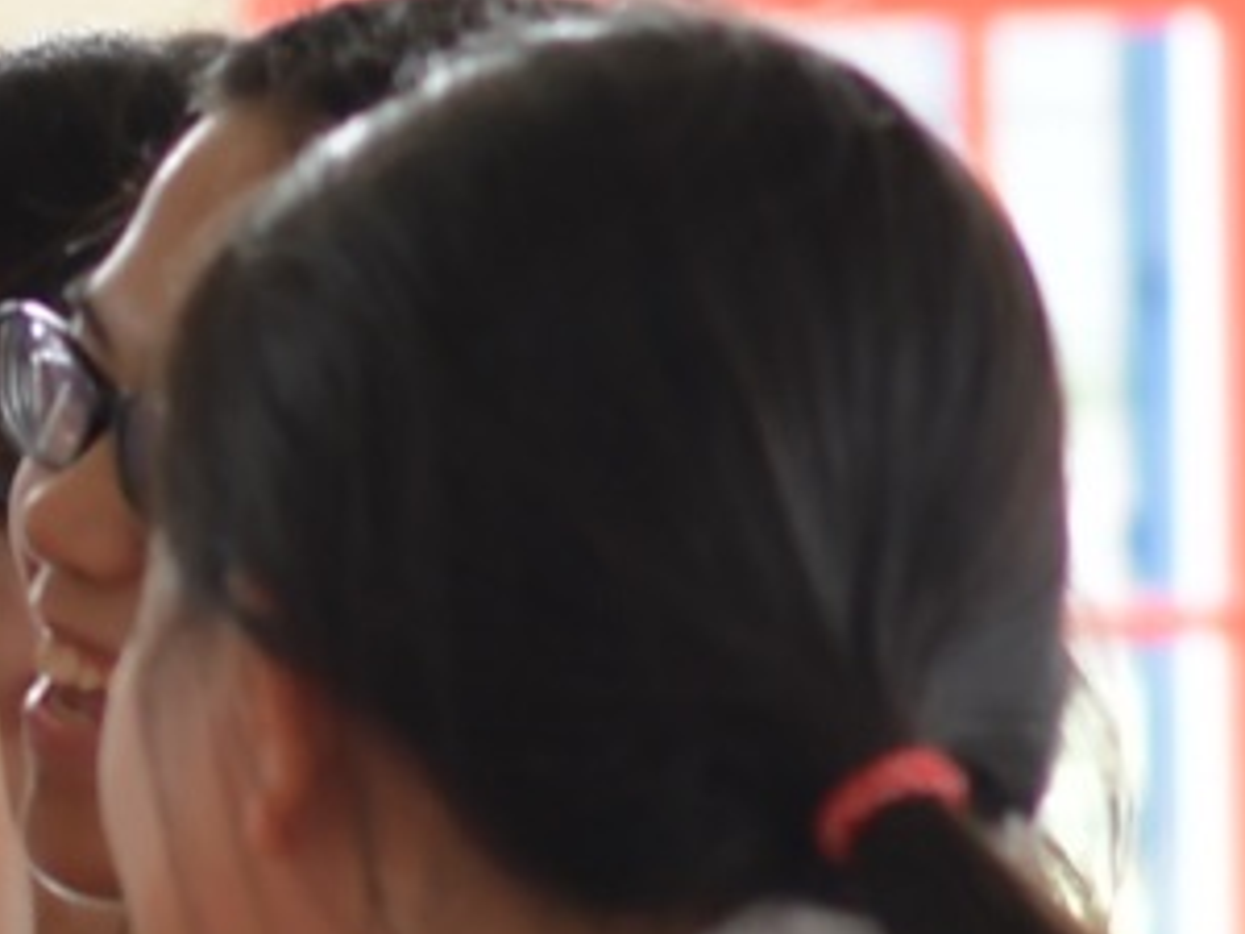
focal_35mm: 817
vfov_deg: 1.8
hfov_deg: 2.4
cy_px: 102
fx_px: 29392
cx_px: -1531
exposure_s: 1/250
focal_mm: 85
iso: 400
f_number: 4
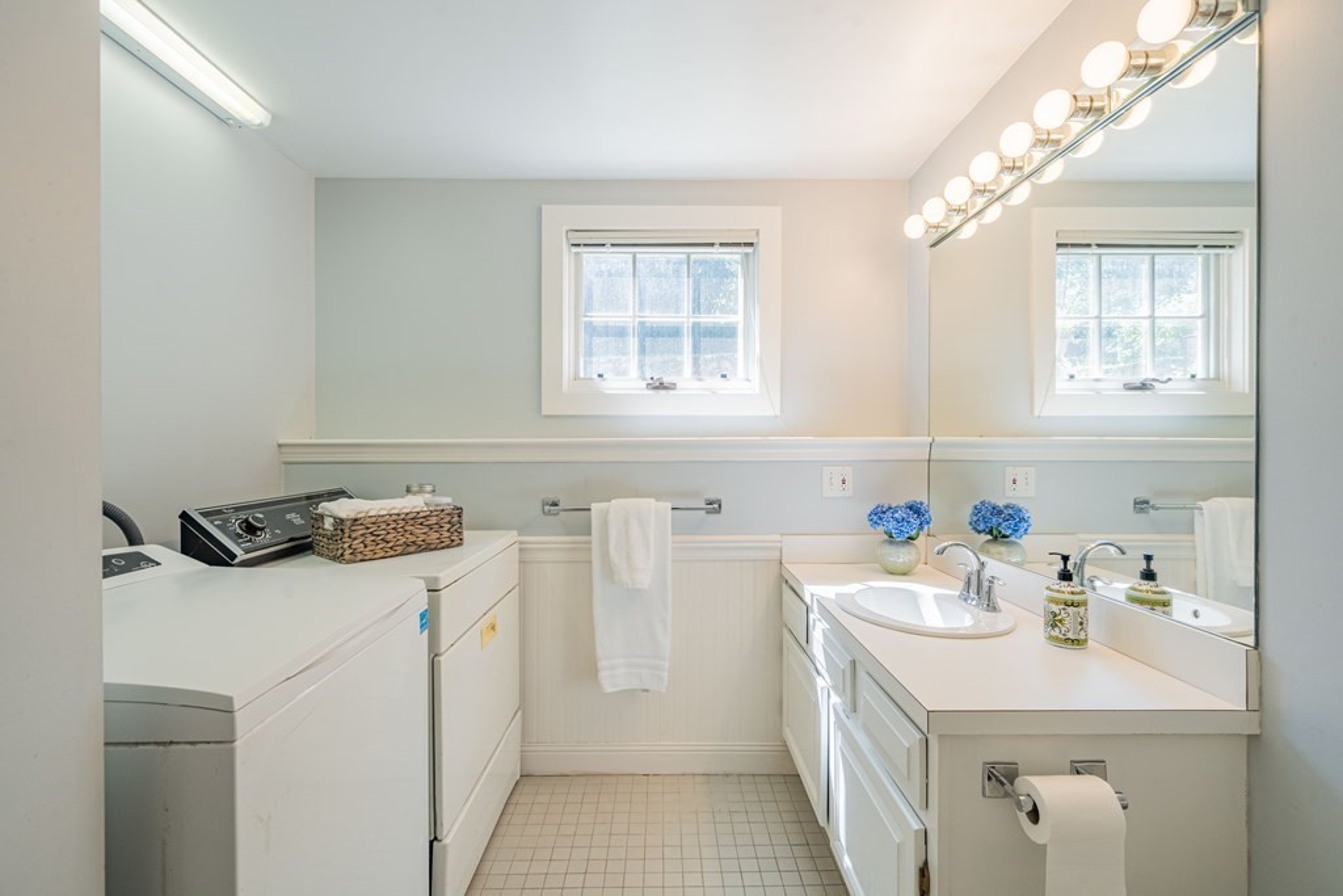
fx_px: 560
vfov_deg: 77.3
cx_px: 672
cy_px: 448
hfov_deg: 100.4
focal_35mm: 15
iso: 800
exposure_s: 1/500
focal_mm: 15
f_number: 8
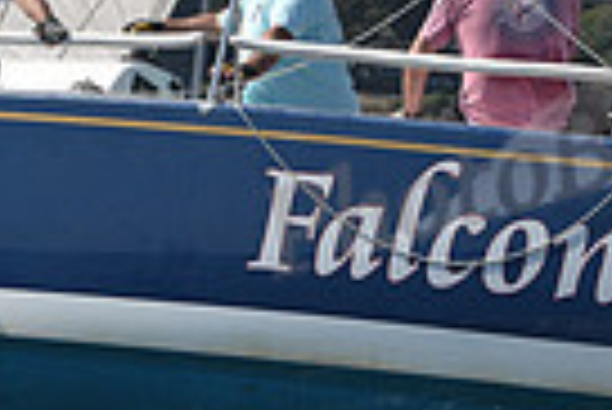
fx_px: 5071
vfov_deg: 4.6
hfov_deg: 6.9
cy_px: -11
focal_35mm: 298
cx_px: 36
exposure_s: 1/1000
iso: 250
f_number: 5.6
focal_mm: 70
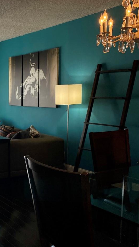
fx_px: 315
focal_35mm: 48
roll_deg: +1.1
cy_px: 137
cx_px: -15
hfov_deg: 23.4
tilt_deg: -7.8
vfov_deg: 42.8
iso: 32
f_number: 1.8
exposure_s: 1/473
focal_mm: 4.25
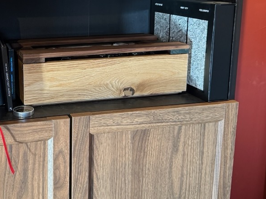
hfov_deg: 35.7
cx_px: 56
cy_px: 56
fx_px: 400
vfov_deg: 27.7
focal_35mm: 52
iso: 500
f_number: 1.78
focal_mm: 6.76
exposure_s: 1/50
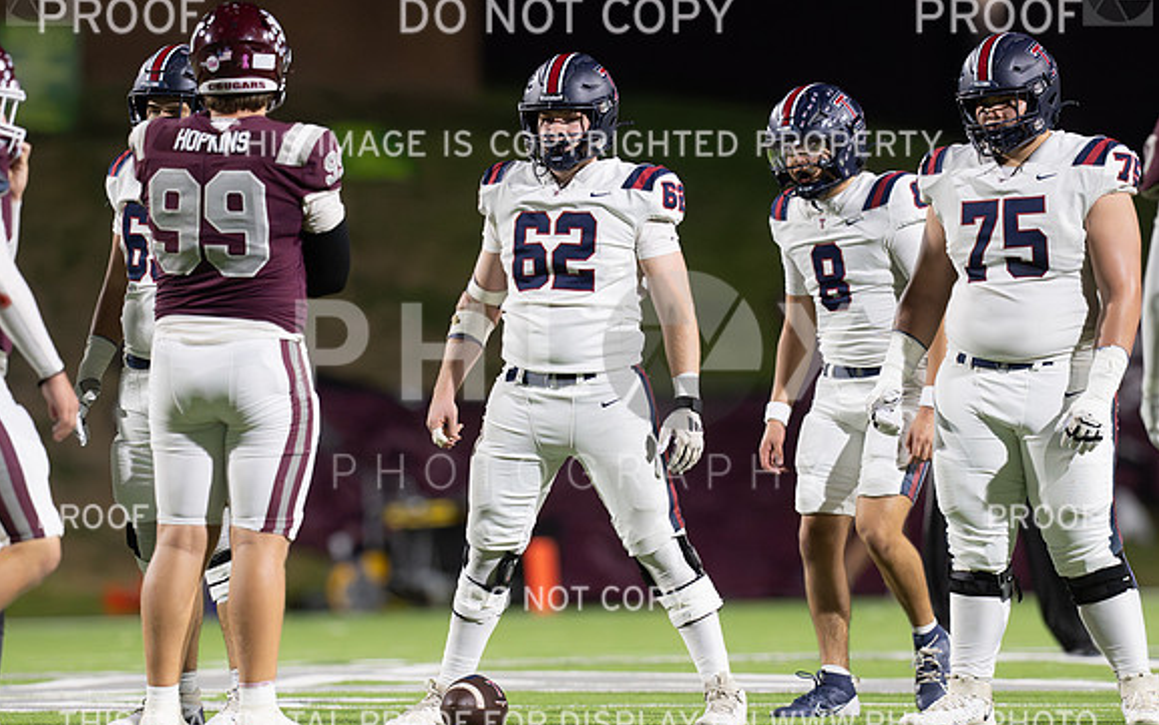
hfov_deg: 3.4
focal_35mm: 614
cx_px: 593
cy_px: 506
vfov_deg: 2.1
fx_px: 19400
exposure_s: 1/1000
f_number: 4
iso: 5000
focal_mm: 400
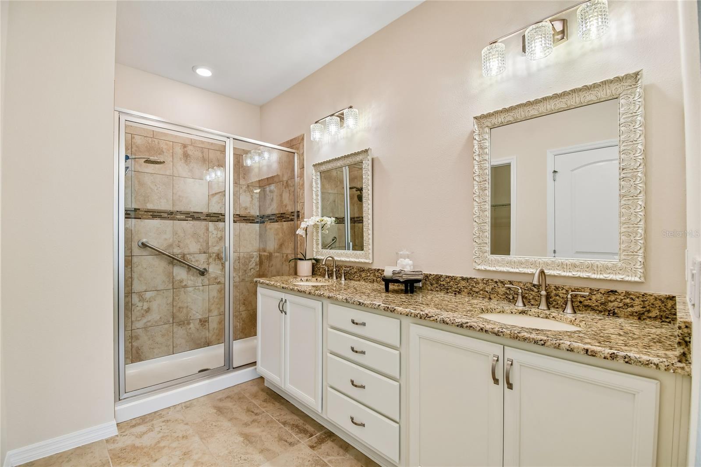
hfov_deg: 100.4
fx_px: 292
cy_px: 234
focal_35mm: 15
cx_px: 350
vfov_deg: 77.3
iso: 100
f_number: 8
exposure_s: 1/25
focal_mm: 10
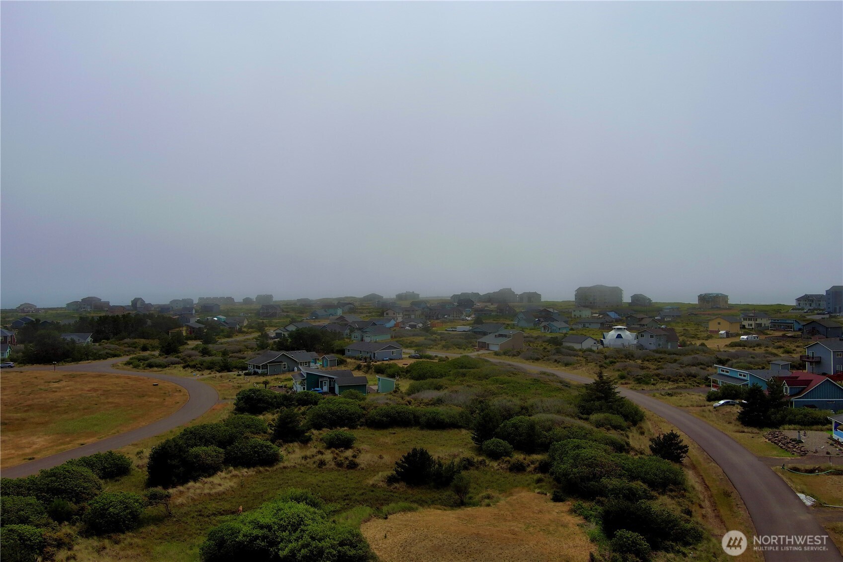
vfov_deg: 45.0
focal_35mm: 29
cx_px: 422
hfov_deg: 63.7
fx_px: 679
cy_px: 281
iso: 104
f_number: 2.8
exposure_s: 1/6250
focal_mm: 10.57
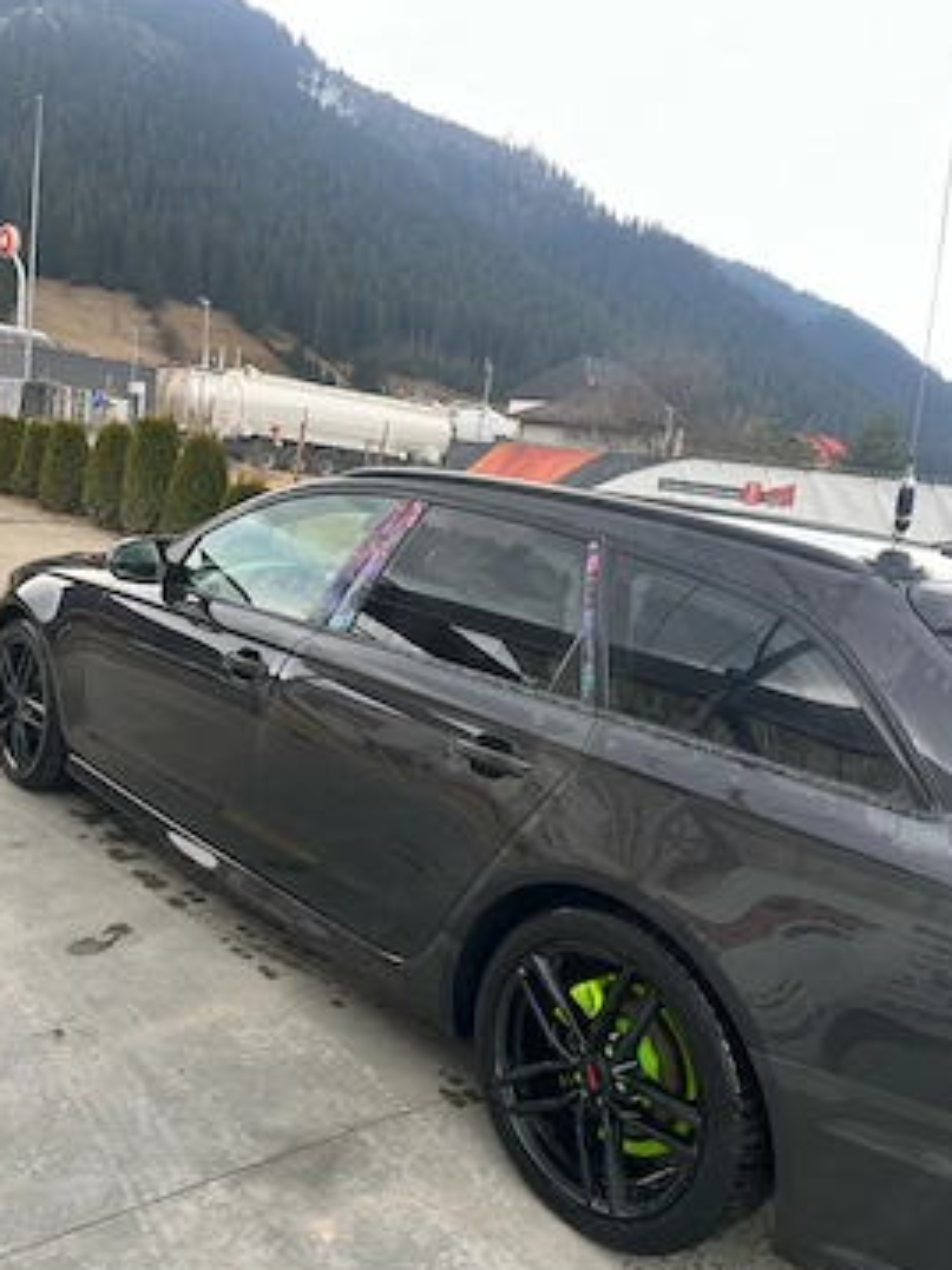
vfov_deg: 61.6
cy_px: 697
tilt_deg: -12.7
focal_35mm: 29
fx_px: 1064
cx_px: 432
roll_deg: -7.1
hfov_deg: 48.1
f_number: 1.6
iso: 40
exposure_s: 1/277
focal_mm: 5.1
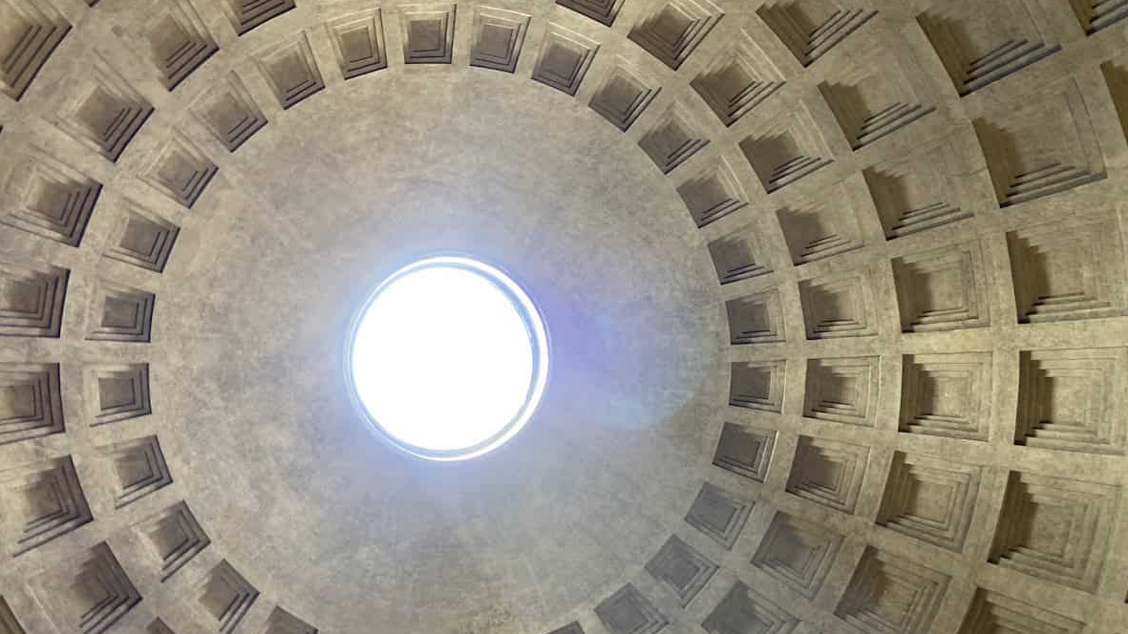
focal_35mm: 31
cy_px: 356
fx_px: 927
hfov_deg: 62.6
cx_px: 557
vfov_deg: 37.7
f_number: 1.8
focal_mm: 4
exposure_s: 1/50
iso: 100
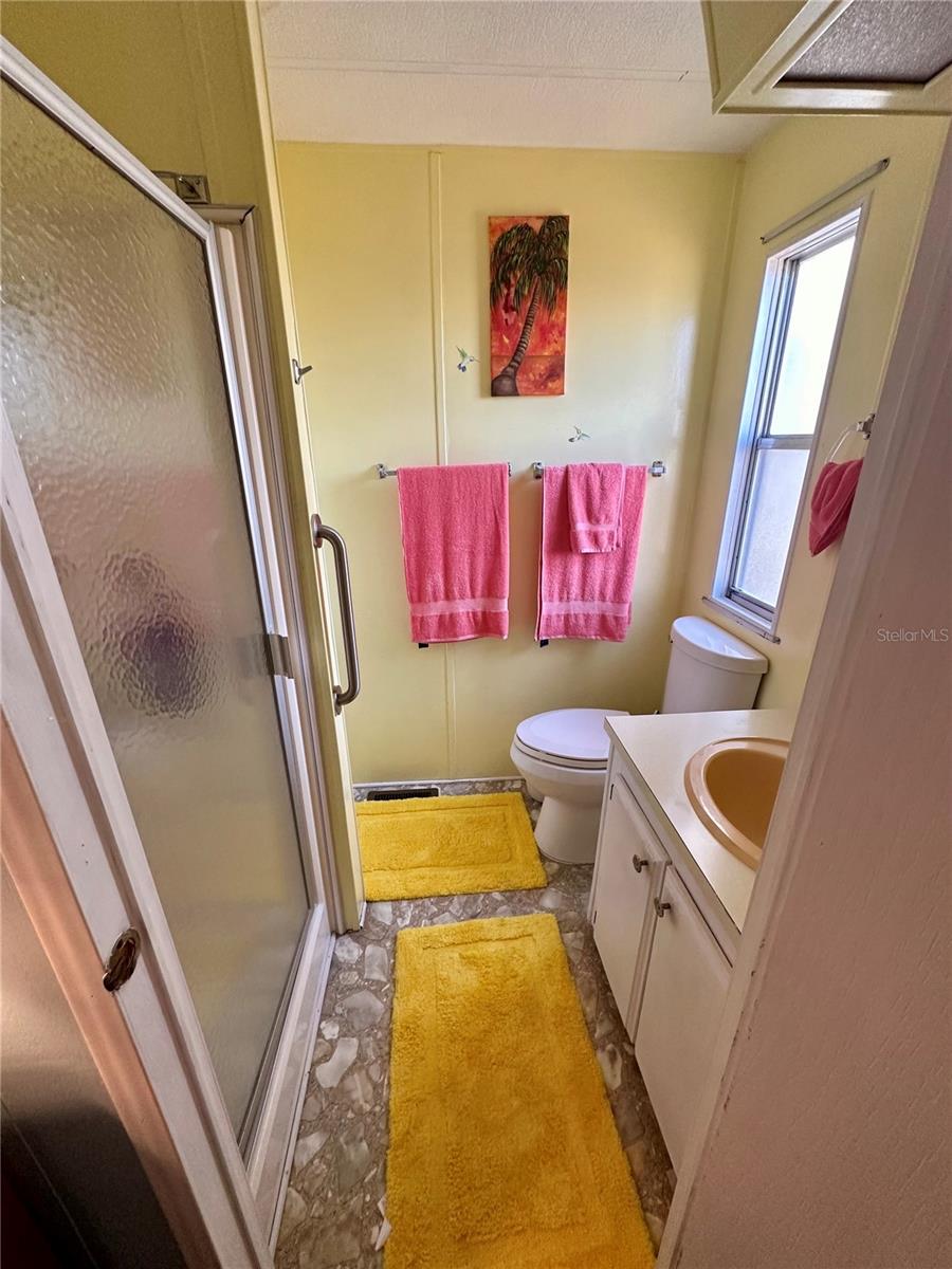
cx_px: 476
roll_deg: +1.0
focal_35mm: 14
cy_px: 634
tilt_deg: -19.7
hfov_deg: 85.7
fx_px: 513
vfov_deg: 102.1
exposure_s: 1/120
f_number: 2.2
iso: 250
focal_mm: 2.22
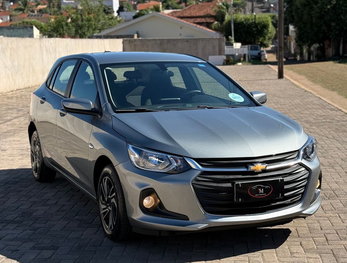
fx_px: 483
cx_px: 174
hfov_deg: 39.5
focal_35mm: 48
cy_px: 132
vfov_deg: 30.4
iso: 100
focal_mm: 6.76
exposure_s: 1/4098
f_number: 1.78
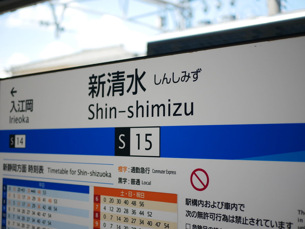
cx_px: 152
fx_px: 441
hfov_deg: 38.2
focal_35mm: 50
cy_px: 114
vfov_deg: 29.1
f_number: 1.7
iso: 200
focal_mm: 25
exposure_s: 1/1600
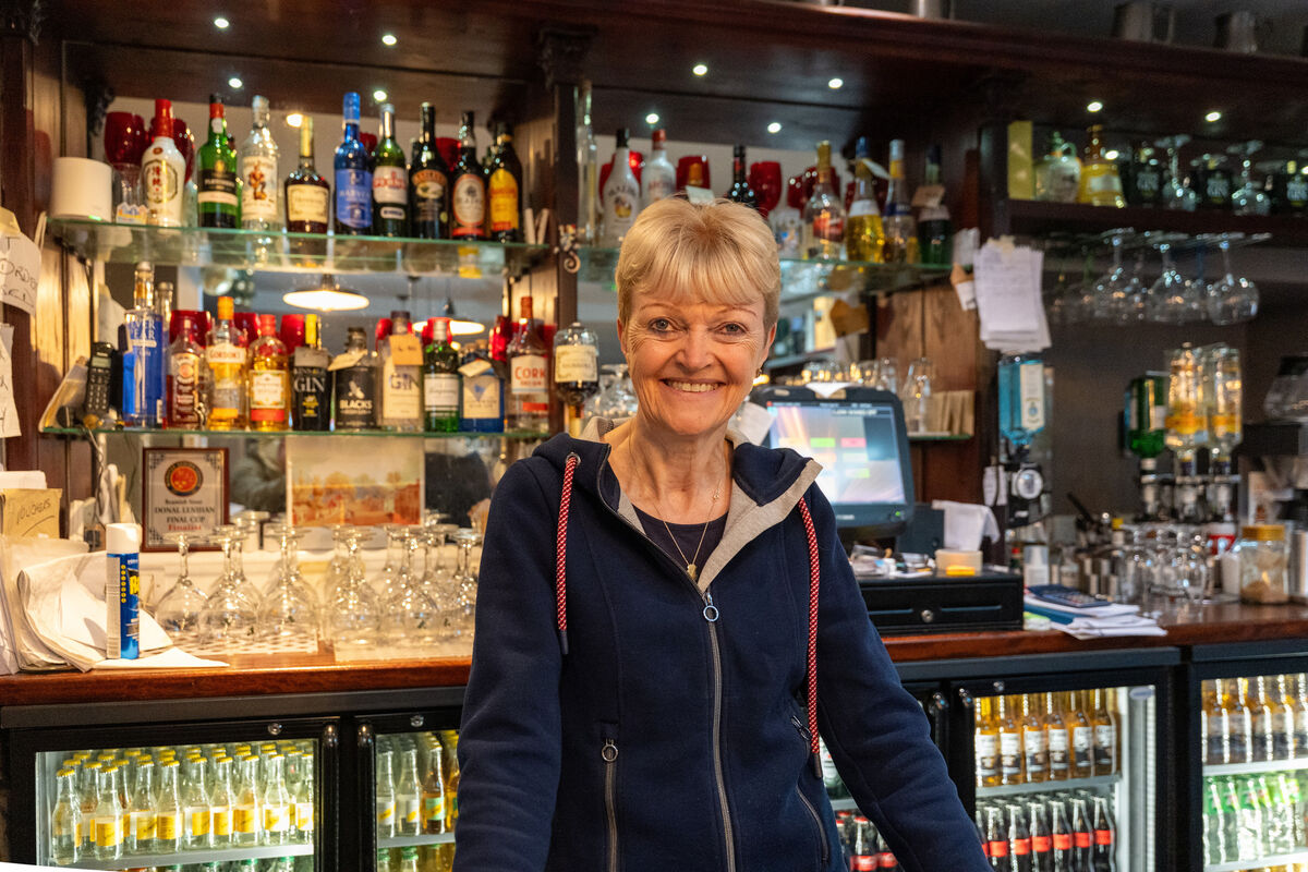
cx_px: 654
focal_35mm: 24
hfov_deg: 73.7
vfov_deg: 53.1
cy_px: 436
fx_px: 872
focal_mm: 24
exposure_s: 1/200
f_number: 2.8
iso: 6400
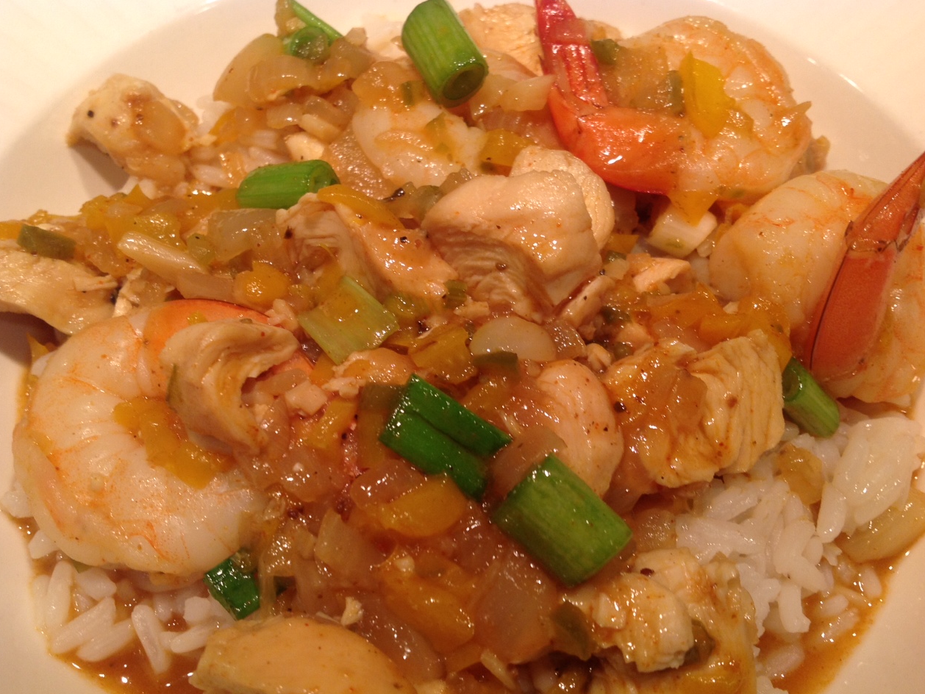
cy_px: 350
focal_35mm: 36
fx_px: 962
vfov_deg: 39.7
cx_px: 468
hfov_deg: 51.3
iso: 50
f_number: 2.4
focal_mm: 4.28
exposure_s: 1/24
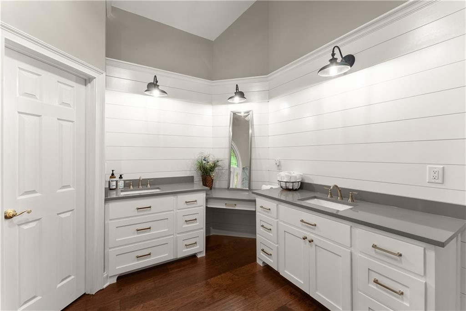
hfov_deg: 104.2
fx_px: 181
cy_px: 156
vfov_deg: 81.2
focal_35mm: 14
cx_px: 233
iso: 640
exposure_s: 1/2.5
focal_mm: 14
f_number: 7.1
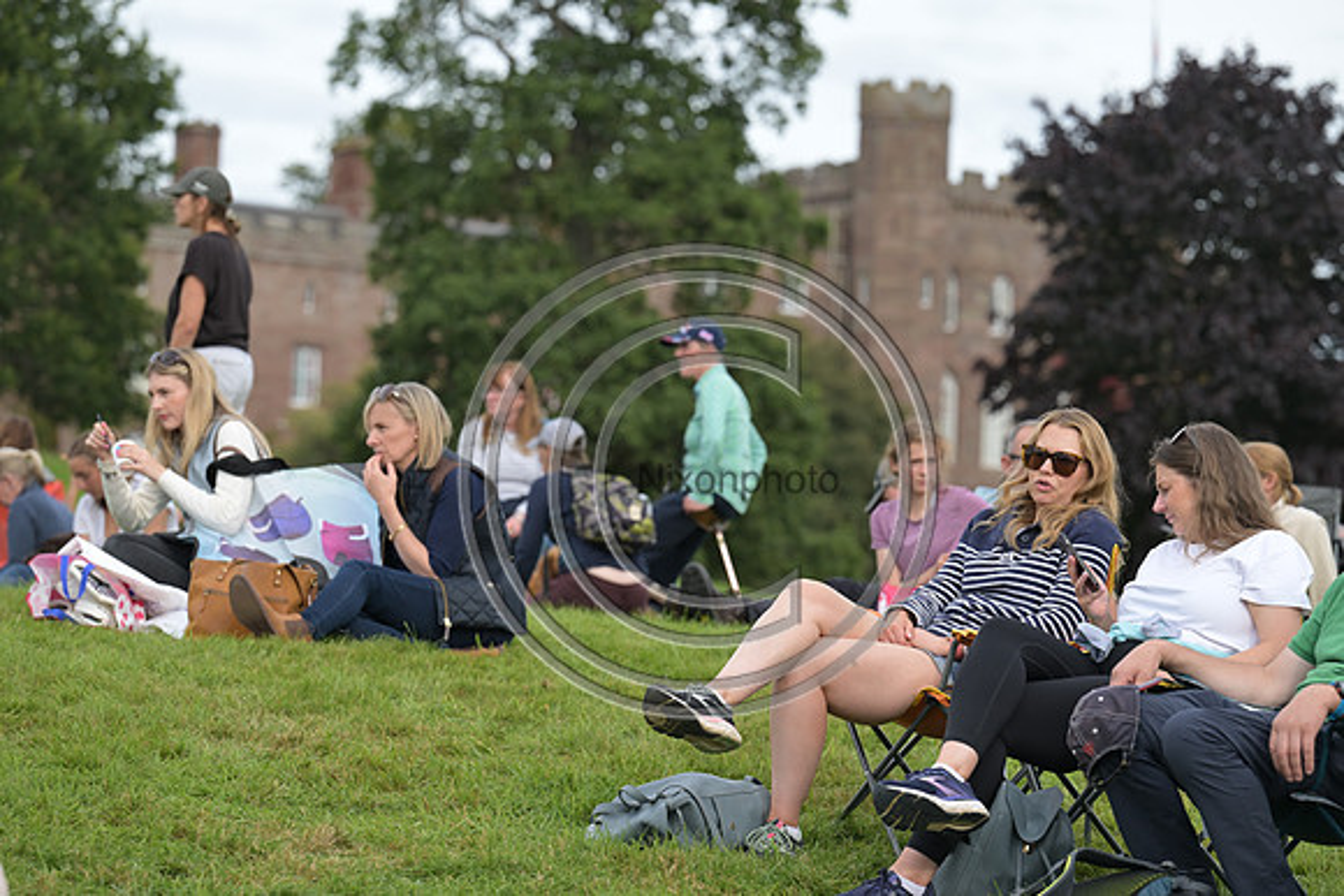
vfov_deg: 8.1
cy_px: 448
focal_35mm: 170
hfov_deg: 12.1
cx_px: 672
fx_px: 6348
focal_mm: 170
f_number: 5.6
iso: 800
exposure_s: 1/1250
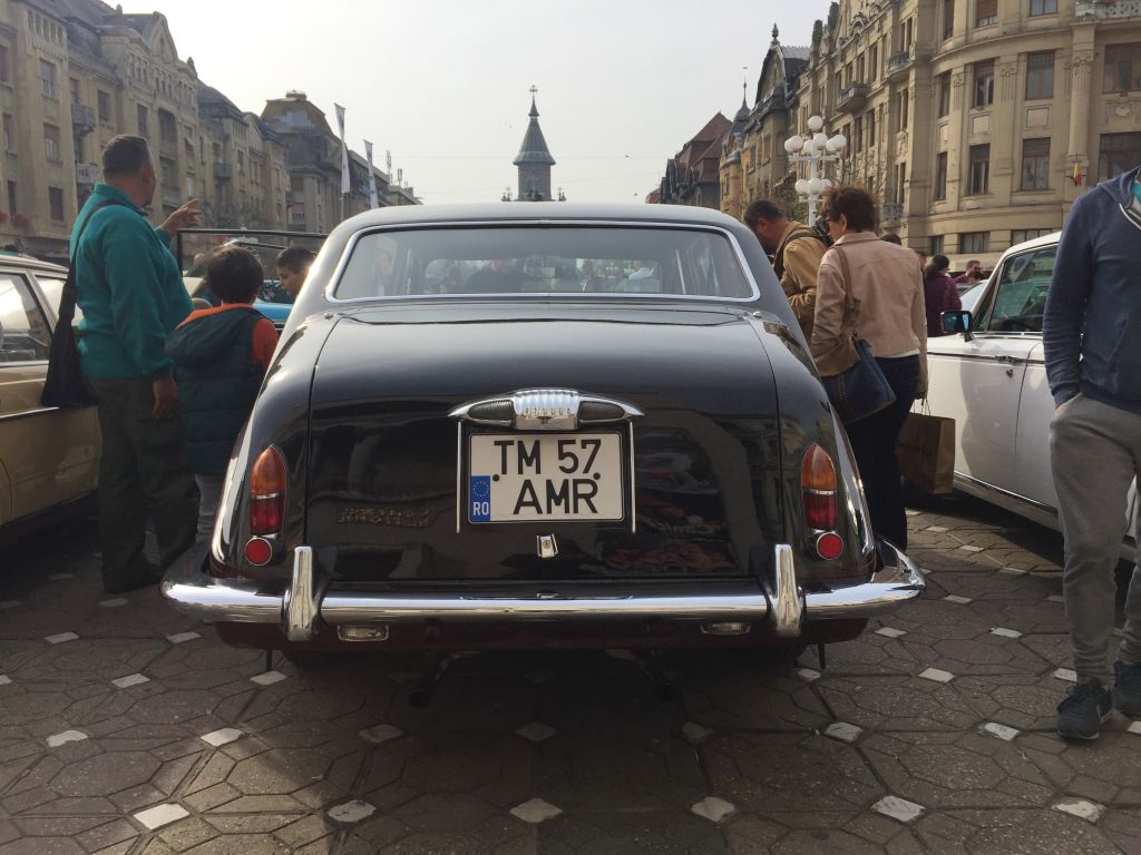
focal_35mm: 29
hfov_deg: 61.7
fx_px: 956
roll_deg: +0.2
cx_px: 570
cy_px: 428
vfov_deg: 48.2
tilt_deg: -5.9
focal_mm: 4.15
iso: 32
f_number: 2.2
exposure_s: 1/2198
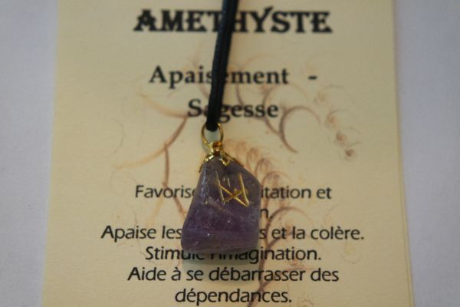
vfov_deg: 17.7
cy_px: 154
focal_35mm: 77
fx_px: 984
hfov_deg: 26.3
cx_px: 230
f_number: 5.6
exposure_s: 1/80
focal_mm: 50
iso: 1600
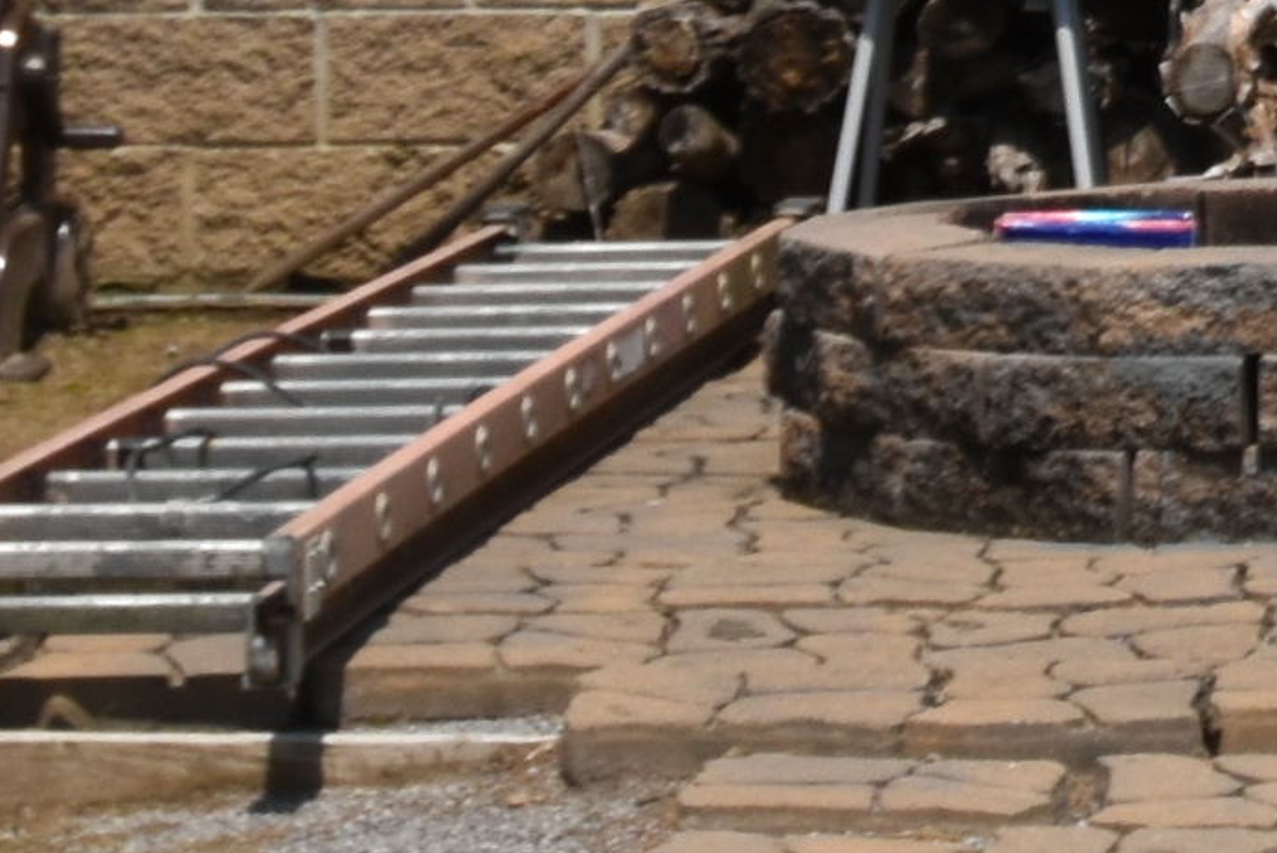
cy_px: -662
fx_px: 8268
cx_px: 2435
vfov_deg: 5.8
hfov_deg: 8.4
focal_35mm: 233
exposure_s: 1/500
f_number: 11
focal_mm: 24
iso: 200
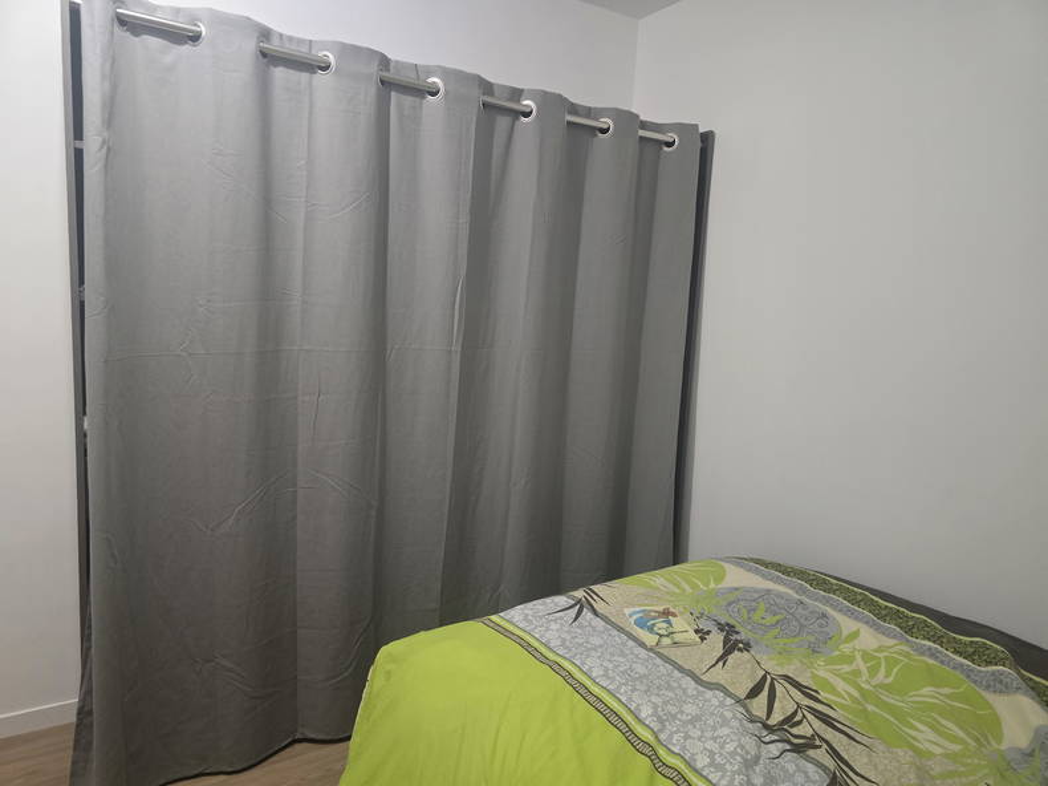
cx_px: 524
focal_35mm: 23
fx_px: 696
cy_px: 393
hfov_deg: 73.9
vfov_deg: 58.9
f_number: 1.7
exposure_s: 1/60
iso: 640
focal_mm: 6.3
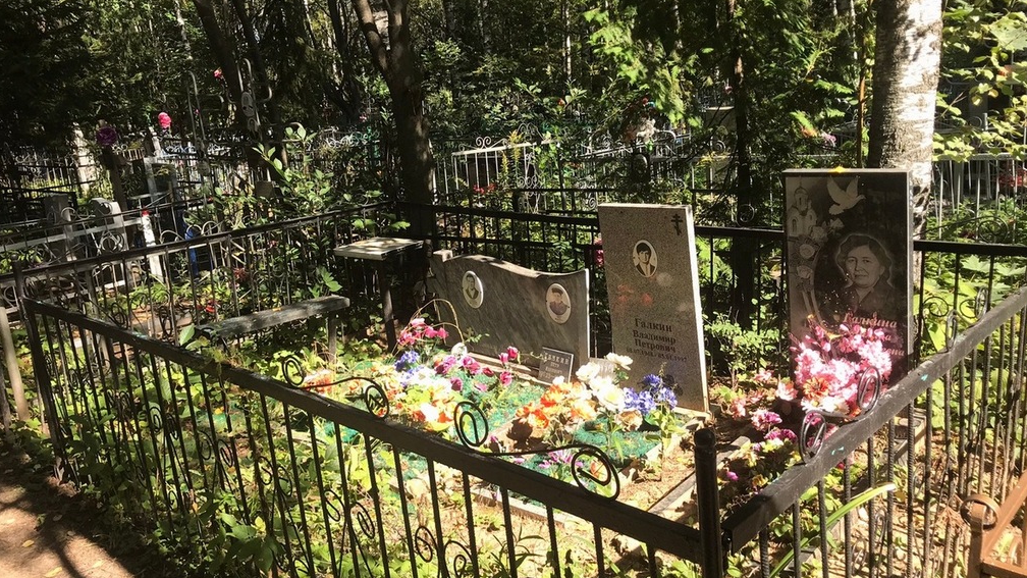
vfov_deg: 37.8
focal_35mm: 31
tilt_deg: -13.7
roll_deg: +5.7
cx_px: 519
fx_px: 844
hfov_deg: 62.6
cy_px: 285
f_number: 1.8
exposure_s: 1/563
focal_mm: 3.99
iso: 20
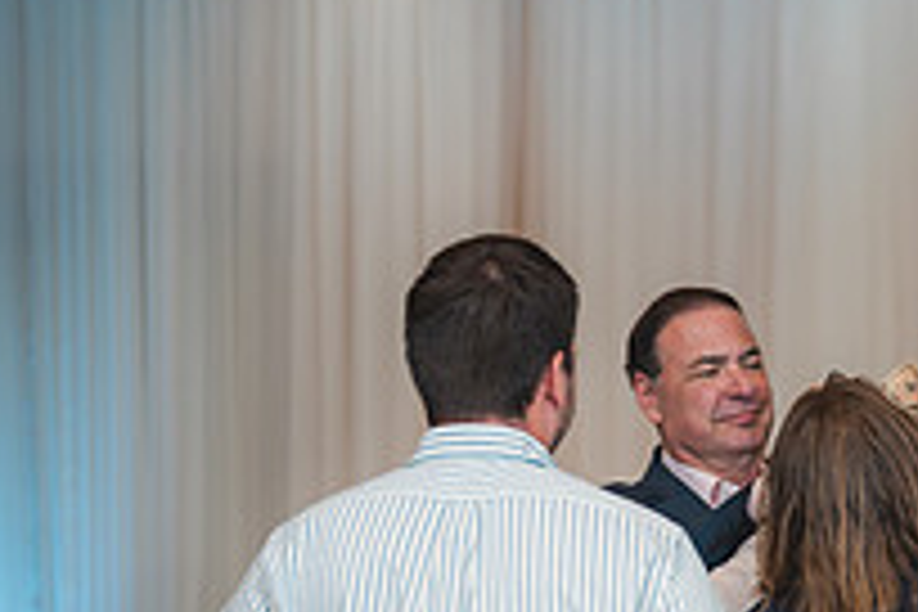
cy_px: 767
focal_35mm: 142
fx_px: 3621
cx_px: 1035
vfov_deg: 9.5
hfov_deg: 14.1
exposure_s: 1/250
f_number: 1.2
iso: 80
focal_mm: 50
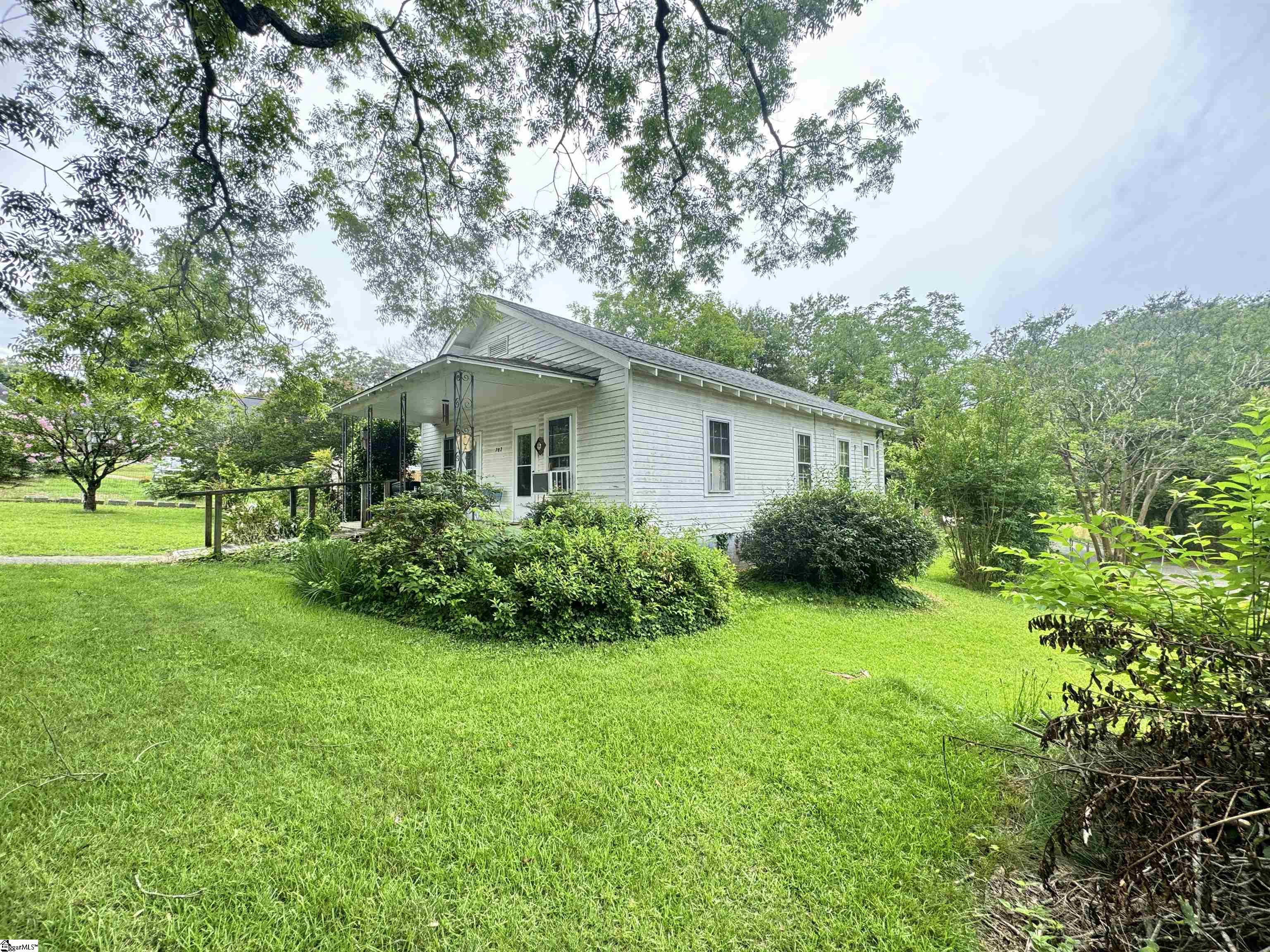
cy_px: 476
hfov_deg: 102.1
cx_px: 635
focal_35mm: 14
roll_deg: +0.3
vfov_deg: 85.7
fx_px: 514
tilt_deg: +2.0
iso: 40
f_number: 2.2
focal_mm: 2.22
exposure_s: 1/154
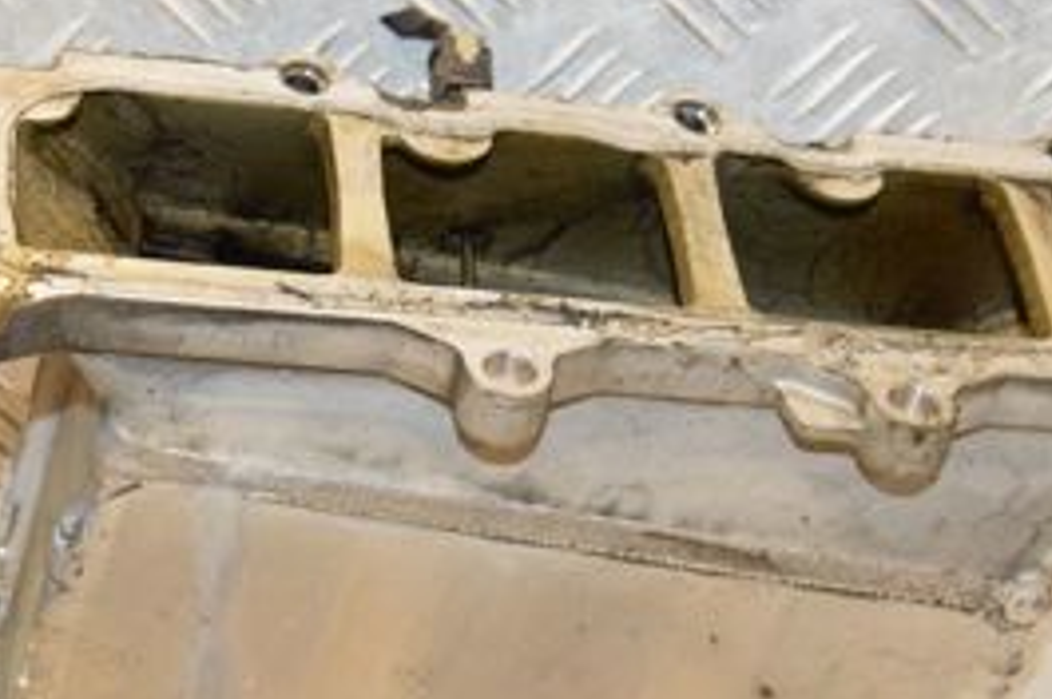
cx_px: 496
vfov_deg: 11.8
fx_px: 3386
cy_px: 504
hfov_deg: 17.7
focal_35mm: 116
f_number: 5.6
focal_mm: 32
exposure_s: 1/200
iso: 1600
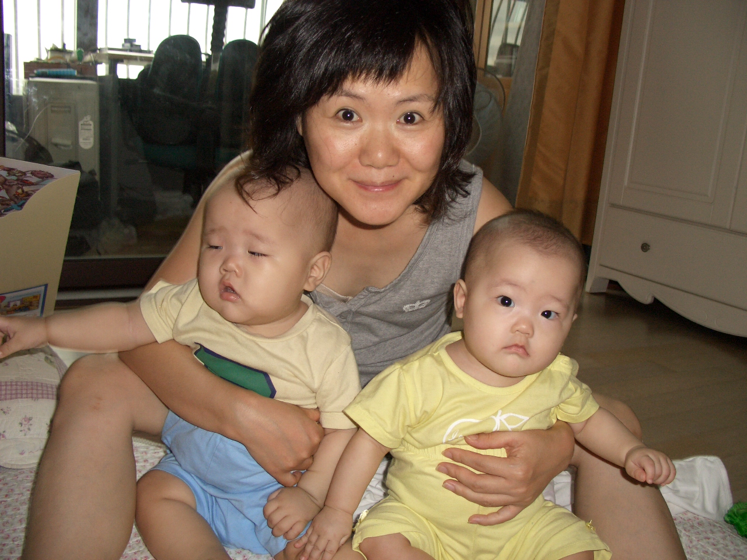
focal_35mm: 33
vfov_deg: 42.9
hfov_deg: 55.4
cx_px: 374
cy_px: 280
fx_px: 712
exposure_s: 1/60
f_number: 2.8
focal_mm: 7.1
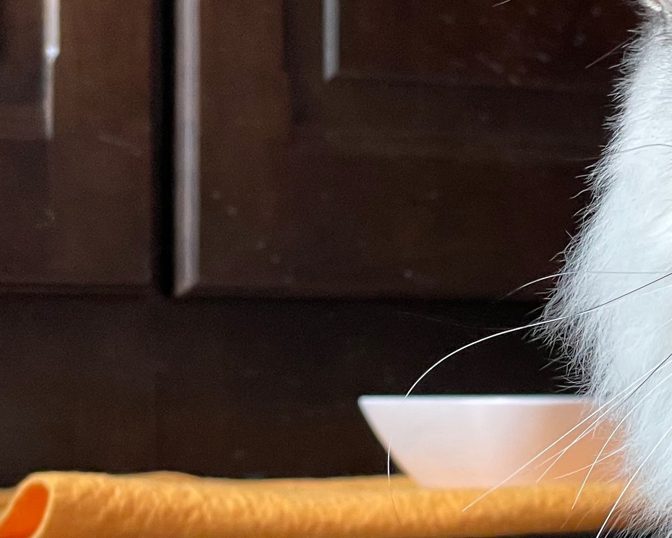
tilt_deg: +4.9
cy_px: 185
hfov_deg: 12.9
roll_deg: +0.8
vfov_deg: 10.6
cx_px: 856
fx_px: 2884
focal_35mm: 145
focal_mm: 6
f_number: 2
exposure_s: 1/120
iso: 160
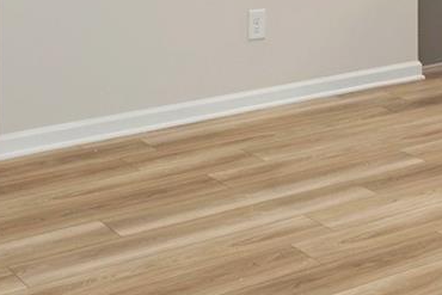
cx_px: 387
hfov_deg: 21.3
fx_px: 1155
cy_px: -189
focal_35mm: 94
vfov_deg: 13.4
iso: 640
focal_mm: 17
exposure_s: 1/10
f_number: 7.1
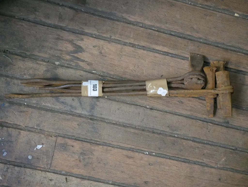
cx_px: 124
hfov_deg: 34.3
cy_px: 94
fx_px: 401
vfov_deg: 26.1
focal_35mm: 56
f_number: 4.7
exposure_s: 1/100
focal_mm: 28
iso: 3200
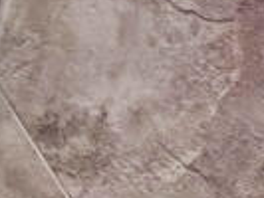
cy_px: -220
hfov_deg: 9.0
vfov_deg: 12.0
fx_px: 824
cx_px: -715
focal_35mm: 108
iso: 160
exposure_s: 1/100
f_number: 2.2
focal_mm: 2.22
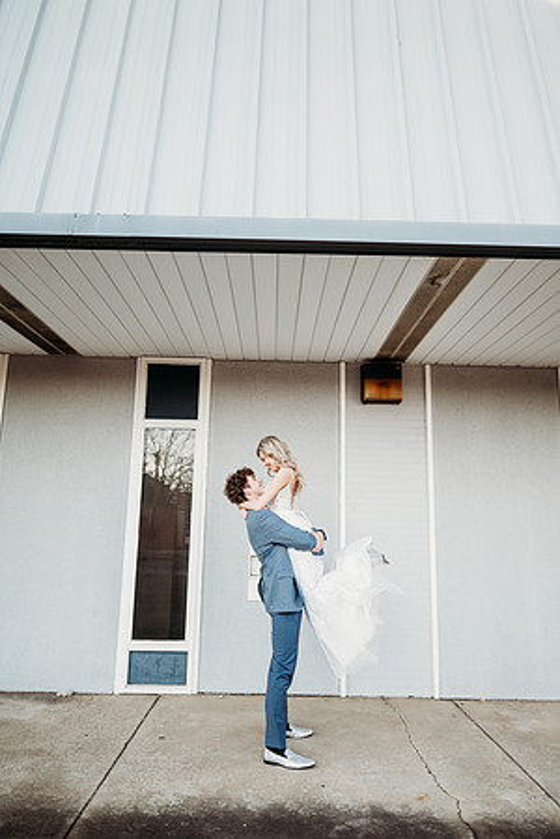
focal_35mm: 24
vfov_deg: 73.7
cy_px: 420
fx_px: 560
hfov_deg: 53.1
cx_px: 280
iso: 100
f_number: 2
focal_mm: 24
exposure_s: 1/320
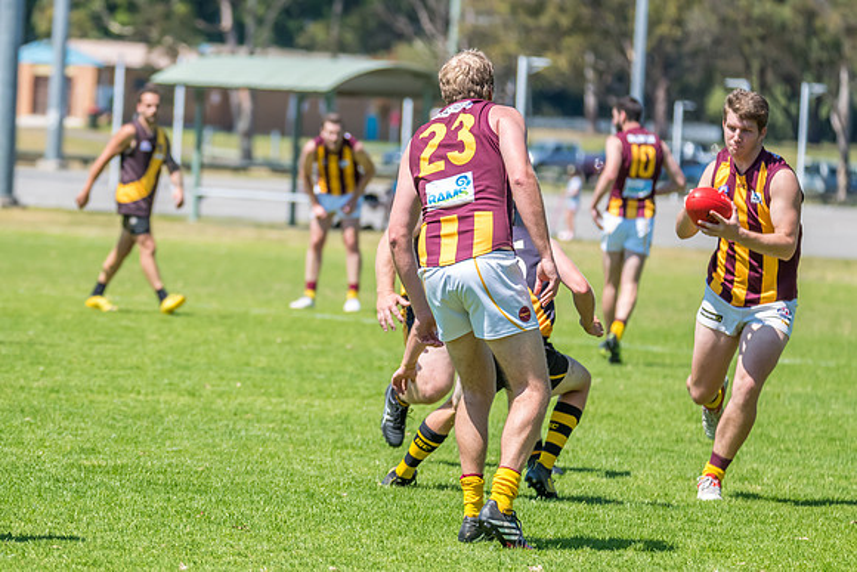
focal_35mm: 349
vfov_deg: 3.9
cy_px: 202
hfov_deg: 5.9
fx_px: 8316
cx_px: 289
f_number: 6.3
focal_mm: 250
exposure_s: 1/2500
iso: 800
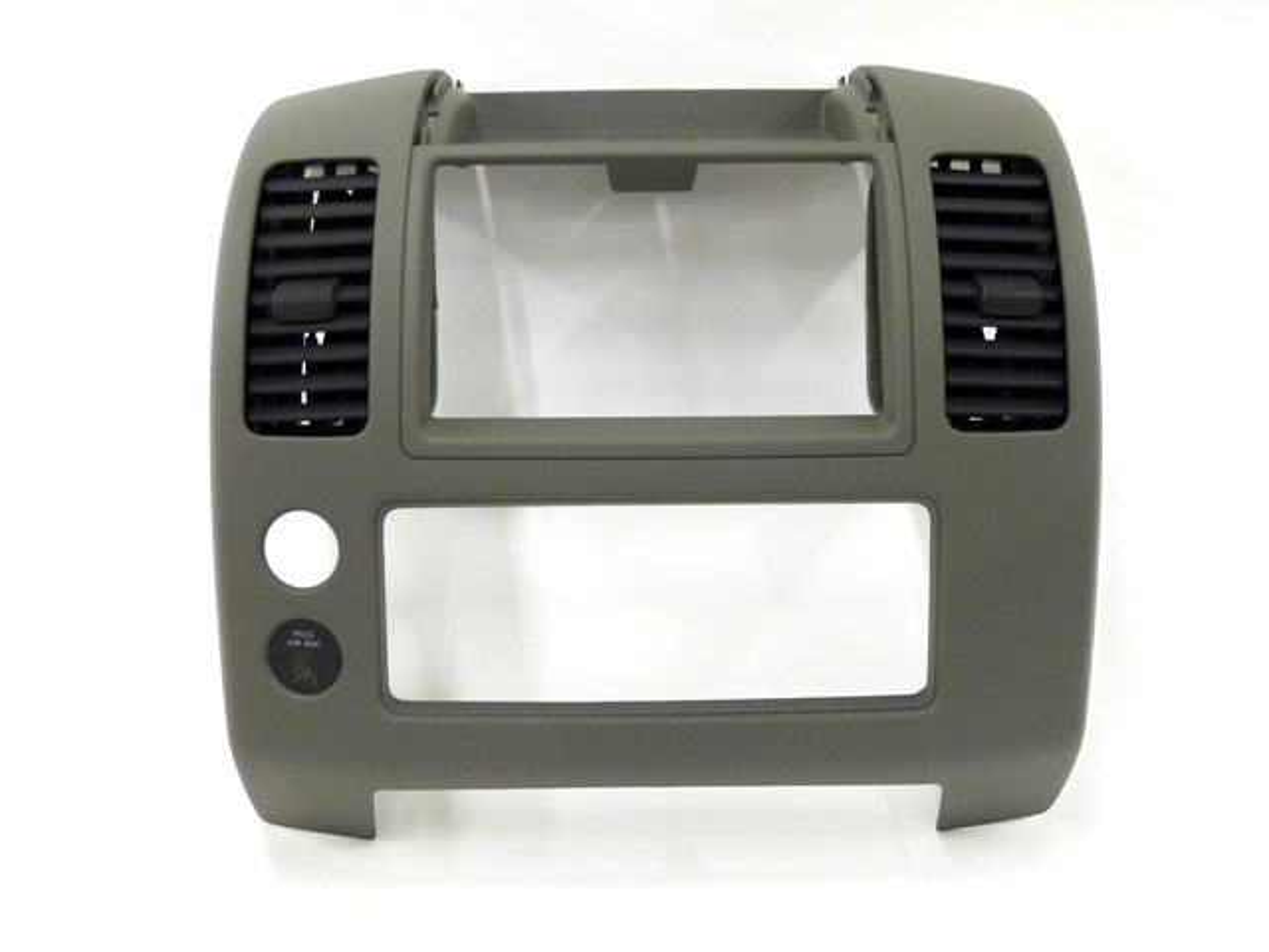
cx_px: 634
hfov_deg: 42.9
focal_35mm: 44
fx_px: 1613
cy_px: 476
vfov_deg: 32.9
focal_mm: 7.6
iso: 400
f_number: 2.8
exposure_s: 1/60
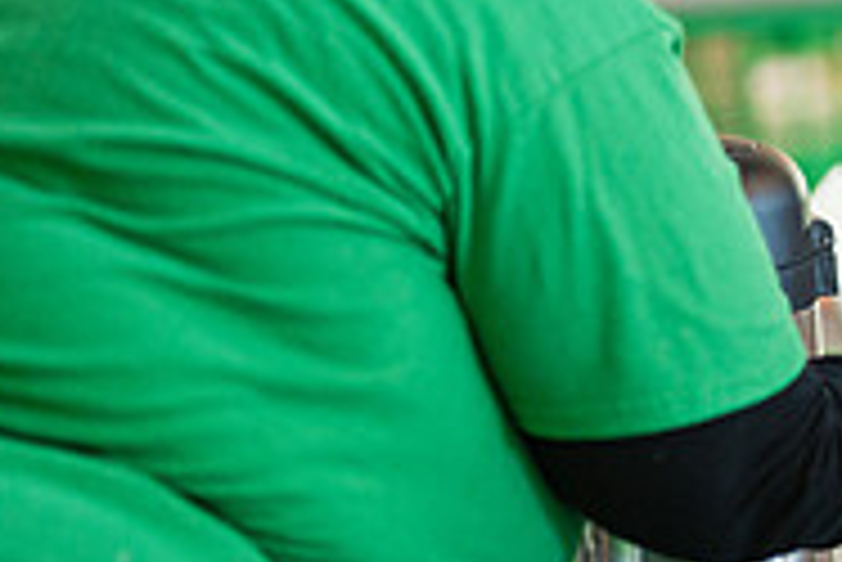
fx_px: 4049
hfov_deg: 11.6
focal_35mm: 173
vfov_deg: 7.9
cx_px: 995
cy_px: 222
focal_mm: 50
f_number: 1.2
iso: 640
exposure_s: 1/400
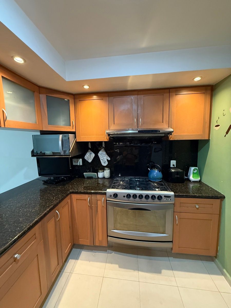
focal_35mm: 14
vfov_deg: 102.1
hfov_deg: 85.7
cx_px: 116
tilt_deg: -5.2
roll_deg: +0.4
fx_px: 125
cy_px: 154
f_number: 2.2
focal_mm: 2.22
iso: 500
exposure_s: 1/60
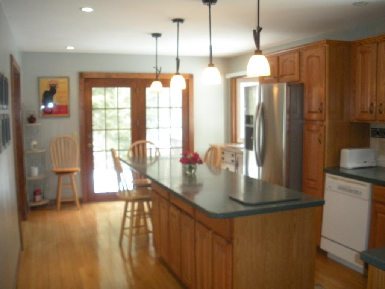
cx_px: 192
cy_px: 144
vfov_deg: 40.7
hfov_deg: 52.6
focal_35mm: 35
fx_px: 389
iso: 400
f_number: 3.5
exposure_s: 1/53.7
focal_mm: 6.3
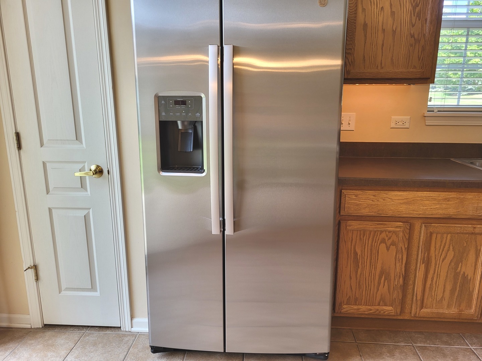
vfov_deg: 53.1
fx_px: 362
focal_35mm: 26
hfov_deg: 67.3
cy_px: 180
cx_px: 241
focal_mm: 5.4
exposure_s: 1/120
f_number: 1.8
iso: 80
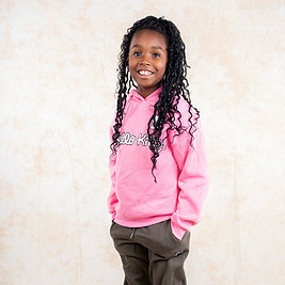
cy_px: 207
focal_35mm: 63
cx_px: 156
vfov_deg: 27.0
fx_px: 587
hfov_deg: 27.3
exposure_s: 1/200
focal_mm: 44
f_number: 10
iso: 125
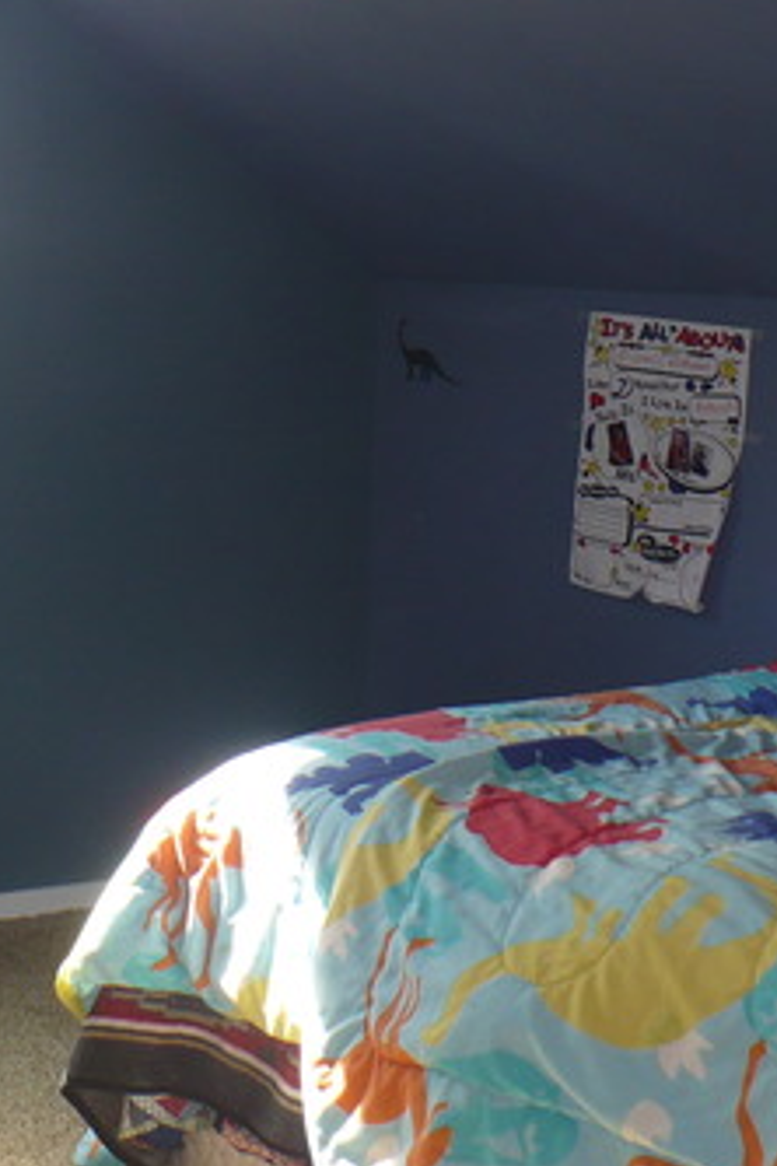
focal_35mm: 74
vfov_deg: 27.1
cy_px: 368
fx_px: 2396
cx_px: 182
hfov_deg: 18.3
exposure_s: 1/40
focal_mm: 6.1
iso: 100
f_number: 2.8
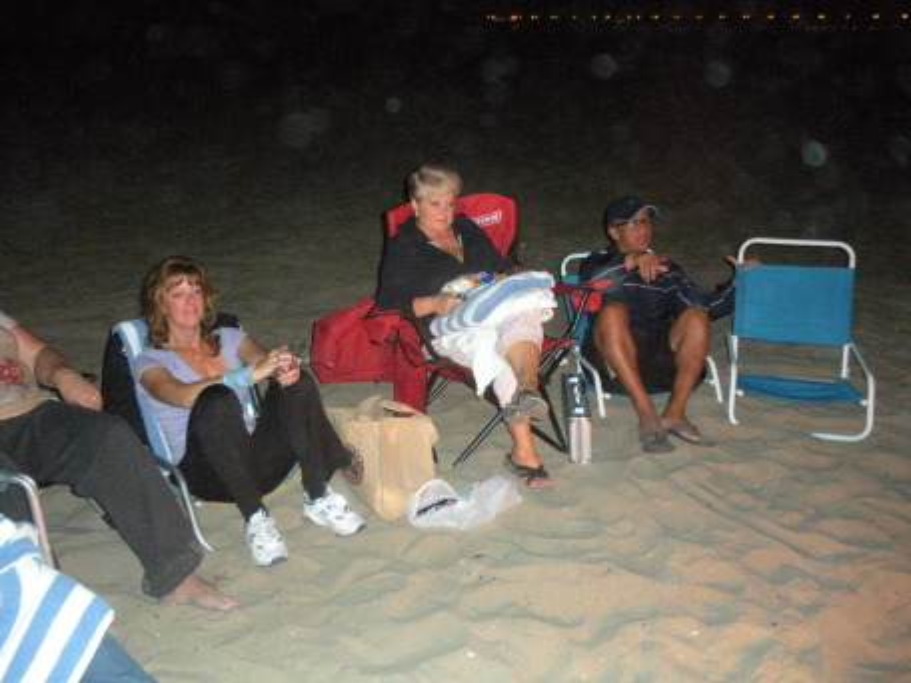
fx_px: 947
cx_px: 456
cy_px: 342
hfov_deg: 51.4
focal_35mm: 36
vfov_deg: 39.7
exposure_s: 1/60
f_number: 3.5
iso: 738
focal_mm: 6.3
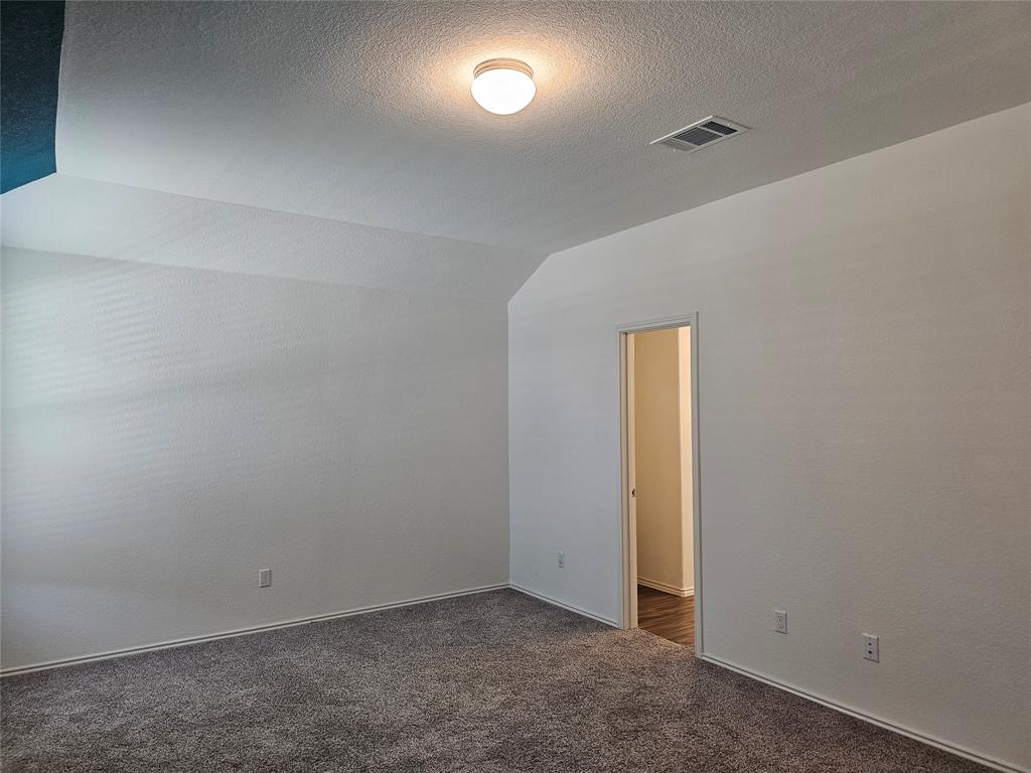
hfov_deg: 73.9
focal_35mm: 23
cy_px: 386
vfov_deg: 58.9
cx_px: 516
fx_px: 685
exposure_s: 1/120
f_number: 1.7
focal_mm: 6.3
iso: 250
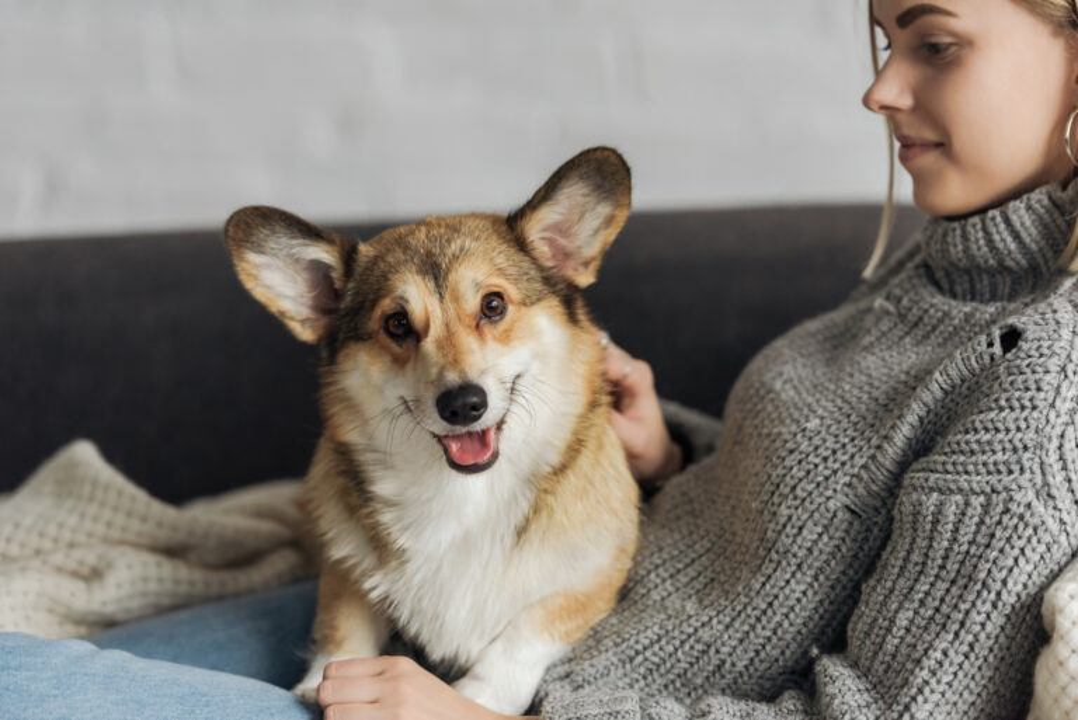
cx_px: 539
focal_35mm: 145
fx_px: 4344
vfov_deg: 9.5
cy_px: 360
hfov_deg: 14.1
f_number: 2.8
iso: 800
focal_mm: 145
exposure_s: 1/160
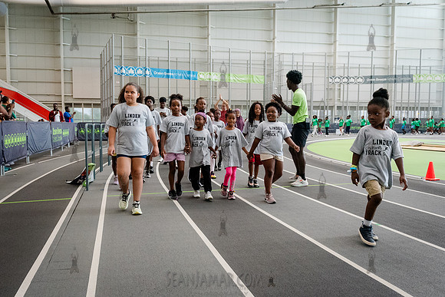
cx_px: 194
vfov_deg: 43.1
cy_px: 150
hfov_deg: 61.0
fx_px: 376
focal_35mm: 30
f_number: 4
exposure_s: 1/640
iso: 6400
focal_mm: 24
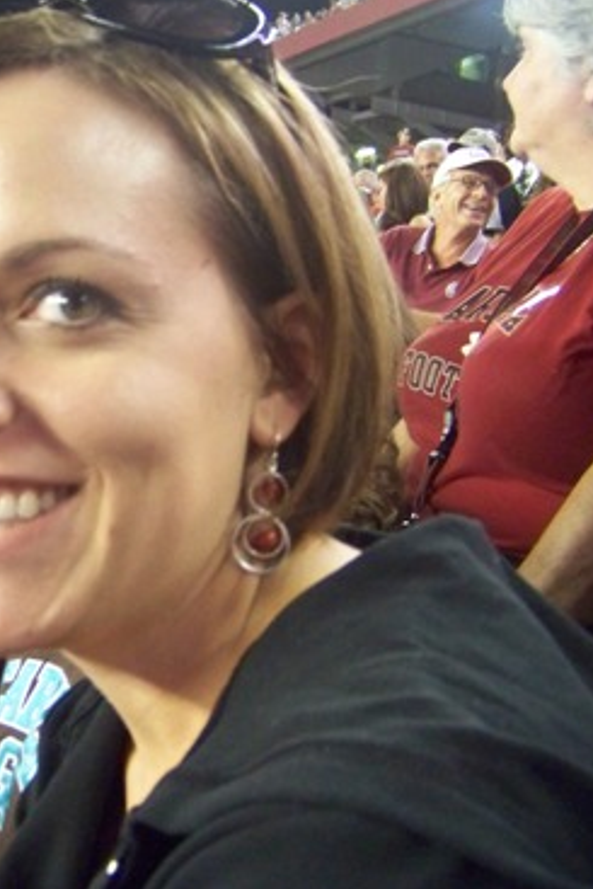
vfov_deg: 38.9
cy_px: 442
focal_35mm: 51
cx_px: 24
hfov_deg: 25.4
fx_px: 1259
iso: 577
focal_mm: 5.85
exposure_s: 1/30
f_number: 2.8
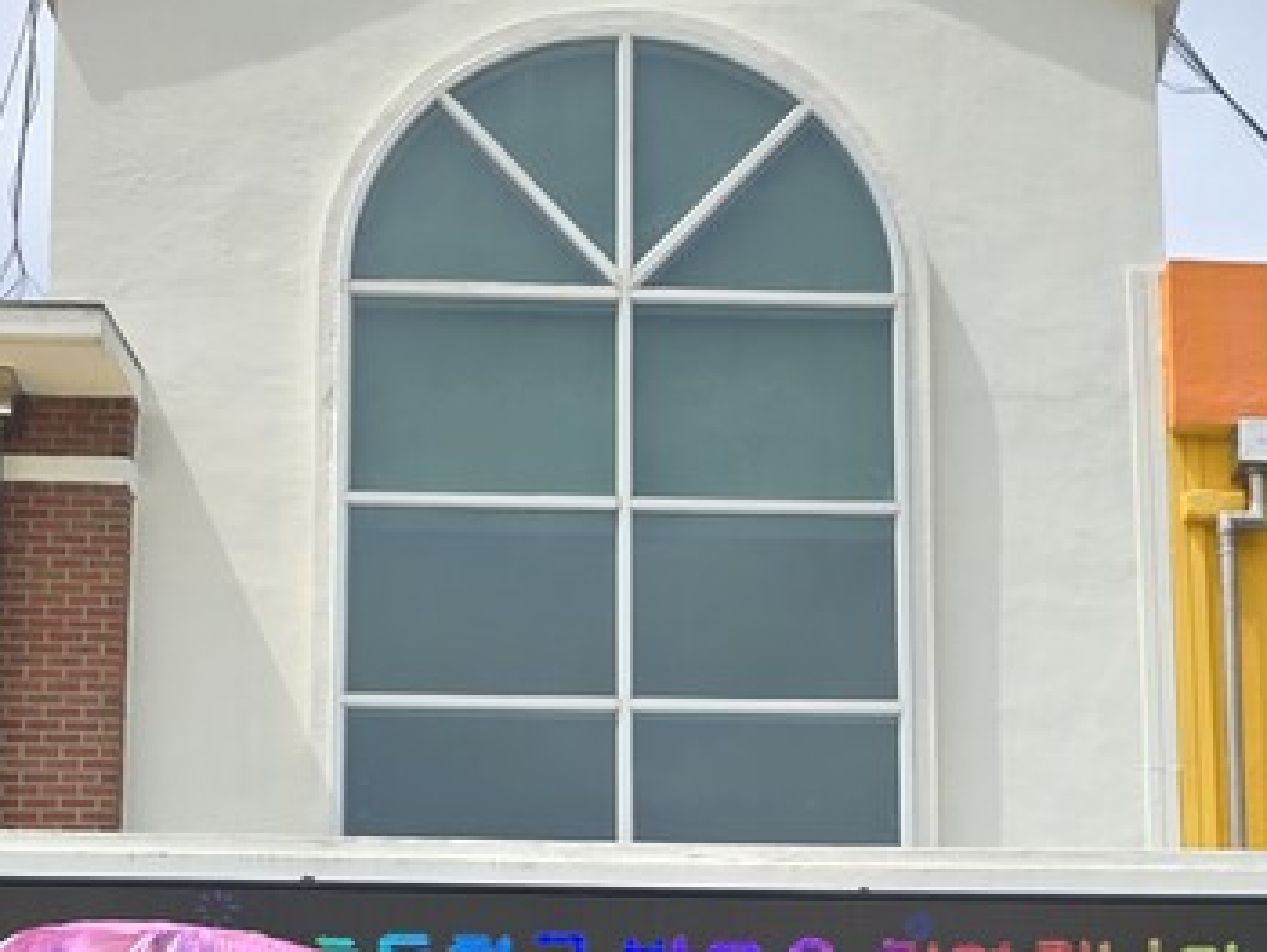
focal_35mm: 63
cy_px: 1278
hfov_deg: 30.3
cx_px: 901
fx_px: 2307
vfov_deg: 20.9
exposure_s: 1/654
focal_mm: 6.3
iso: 12
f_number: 1.7
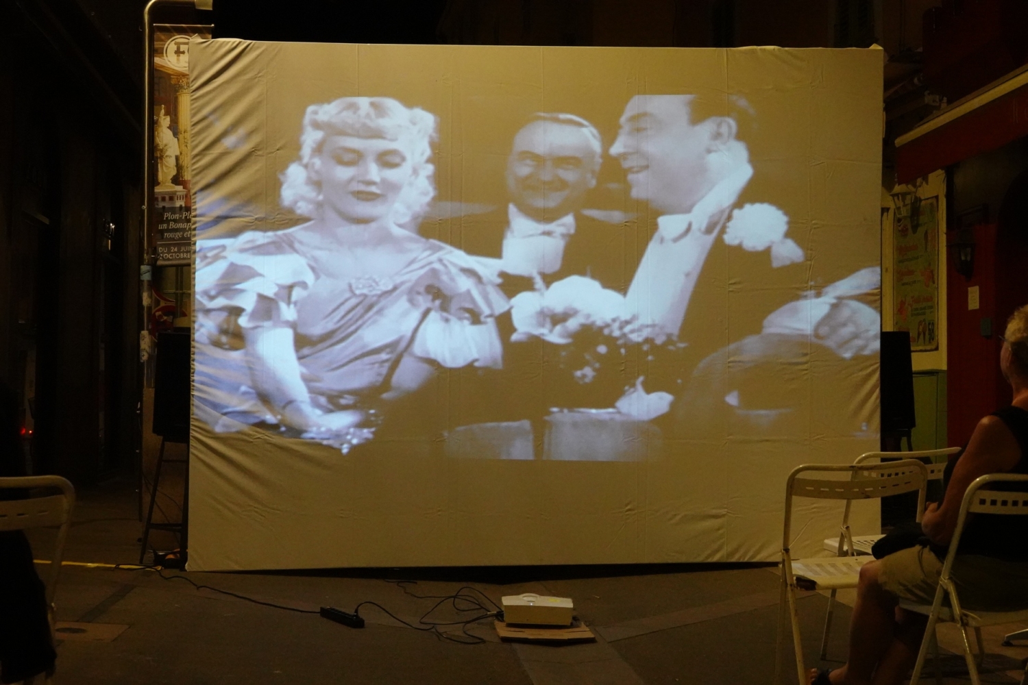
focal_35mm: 58
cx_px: 514
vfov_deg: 23.4
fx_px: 1656
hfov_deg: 34.5
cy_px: 342
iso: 3200
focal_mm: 21.56
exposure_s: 1/80
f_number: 4
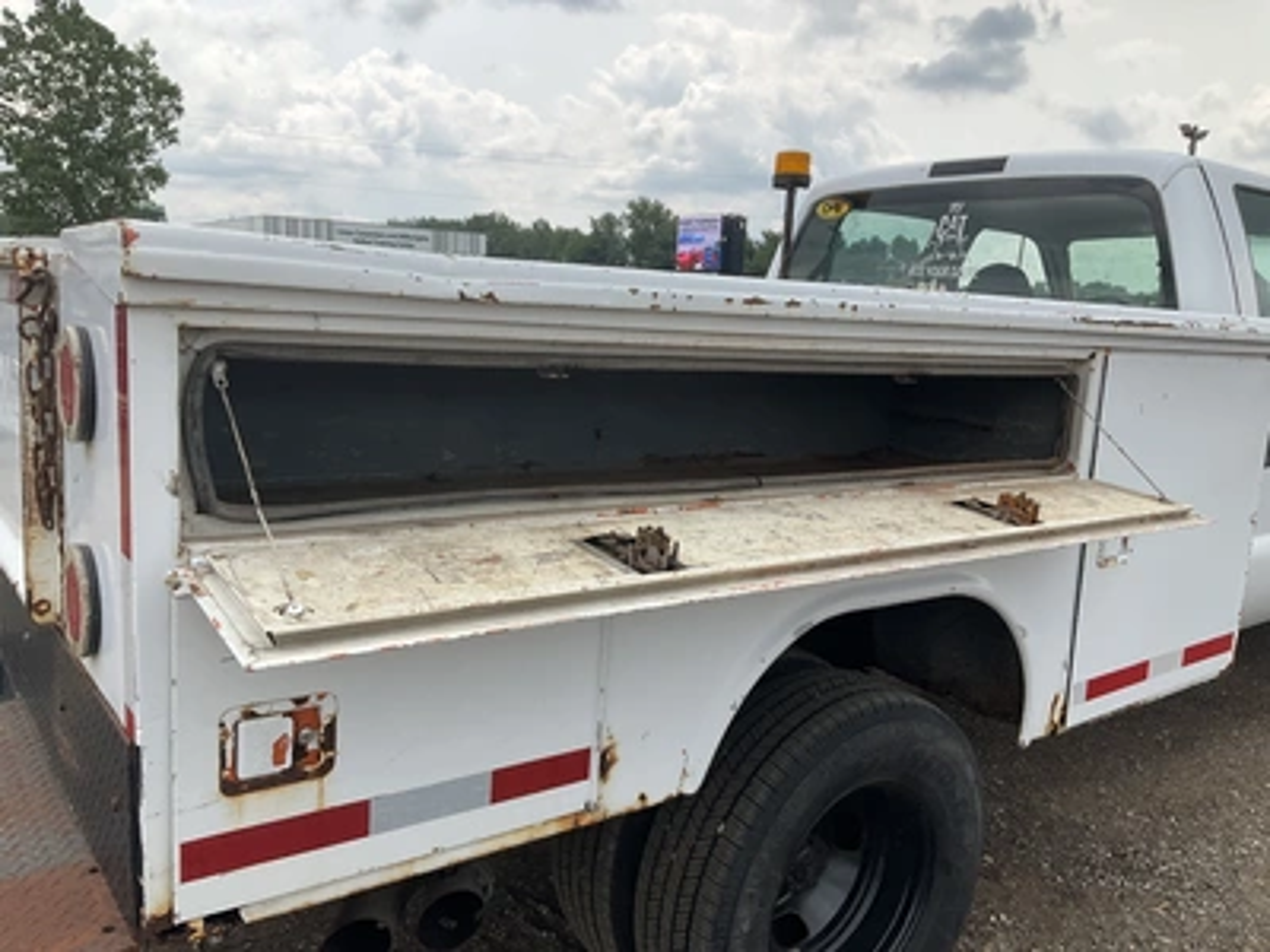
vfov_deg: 48.2
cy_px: 476
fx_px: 1064
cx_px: 635
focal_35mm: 29
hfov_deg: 61.7
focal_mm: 3
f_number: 1.8
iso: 25
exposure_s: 1/1195
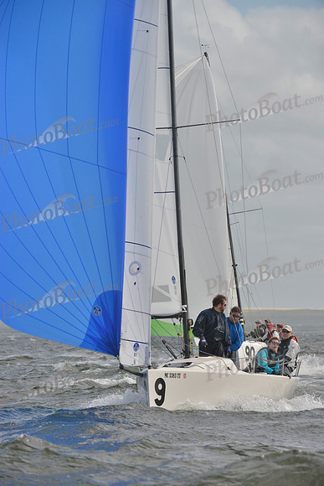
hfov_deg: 5.7
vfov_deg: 8.6
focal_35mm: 240
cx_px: 162
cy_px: 243
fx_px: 3238
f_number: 9
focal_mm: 240
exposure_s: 1/1600
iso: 400
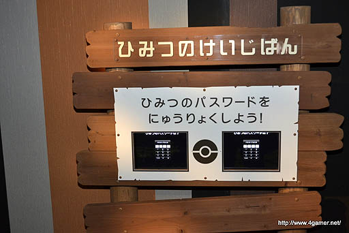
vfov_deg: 30.9
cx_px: 174
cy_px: 116
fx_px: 422
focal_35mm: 44
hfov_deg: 44.9
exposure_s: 1/60
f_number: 4
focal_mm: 29
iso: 1100
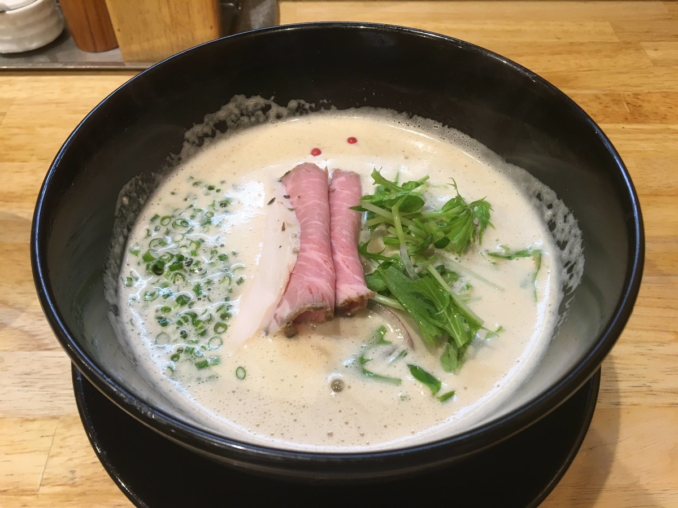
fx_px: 568
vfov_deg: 48.2
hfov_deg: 61.7
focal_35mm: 29
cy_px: 254
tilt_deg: -49.0
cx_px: 339
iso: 40
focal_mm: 4.15
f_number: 2.2
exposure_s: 1/30
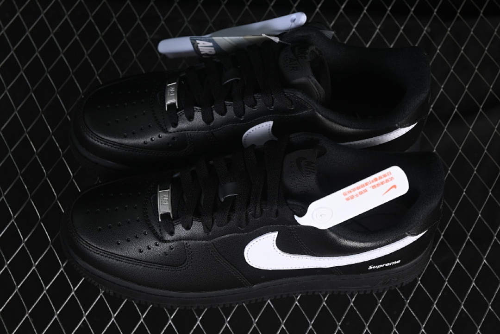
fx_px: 1042
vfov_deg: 18.2
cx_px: 250
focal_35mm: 75
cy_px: 167
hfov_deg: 27.0
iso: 160
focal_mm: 50
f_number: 6.3
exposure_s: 1/60
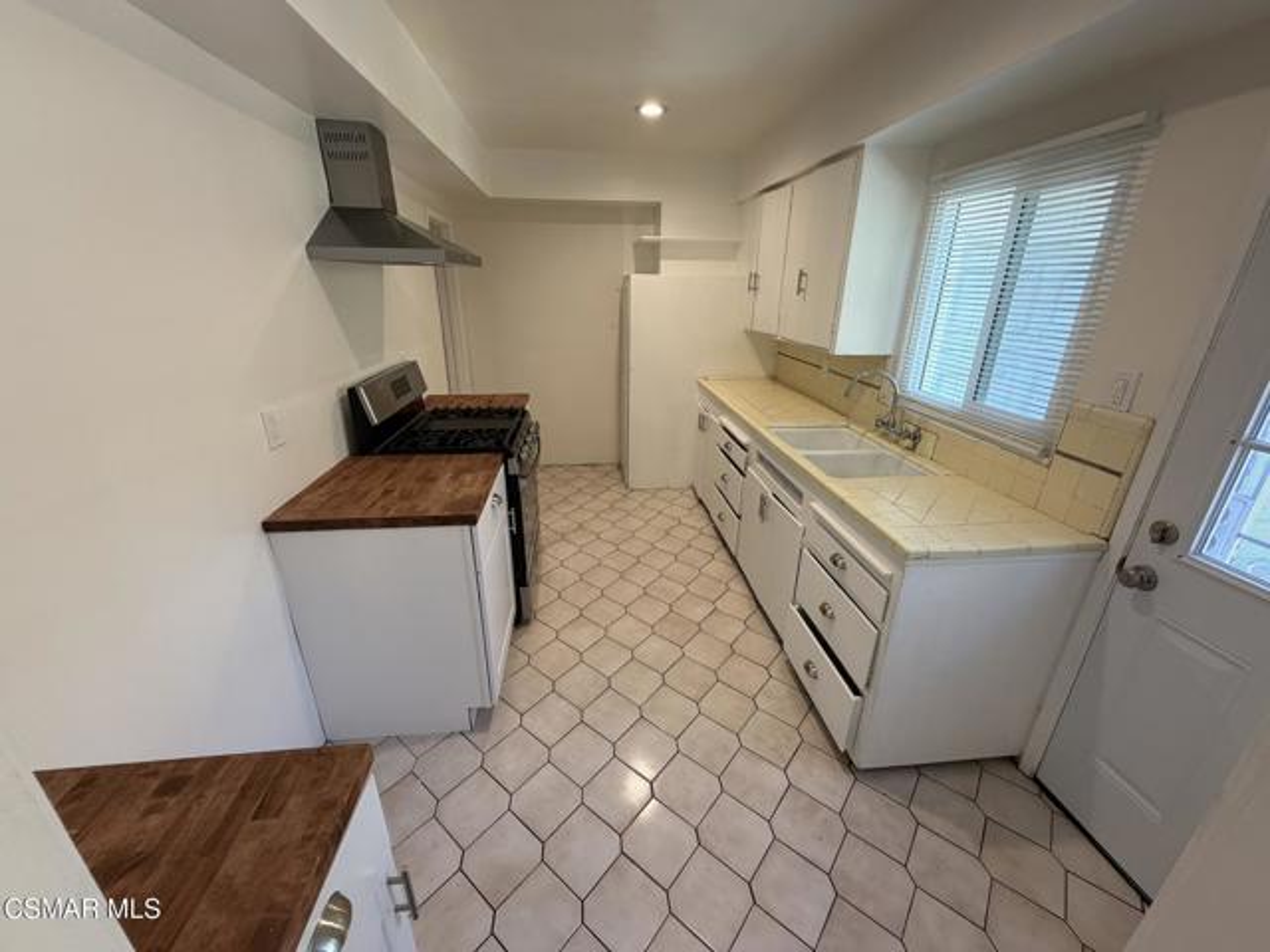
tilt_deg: -21.1
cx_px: 635
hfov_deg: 102.1
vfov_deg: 85.7
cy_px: 476
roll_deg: -0.6
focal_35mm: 14
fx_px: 514
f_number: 2.2
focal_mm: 2.22
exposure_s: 1/120
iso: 160
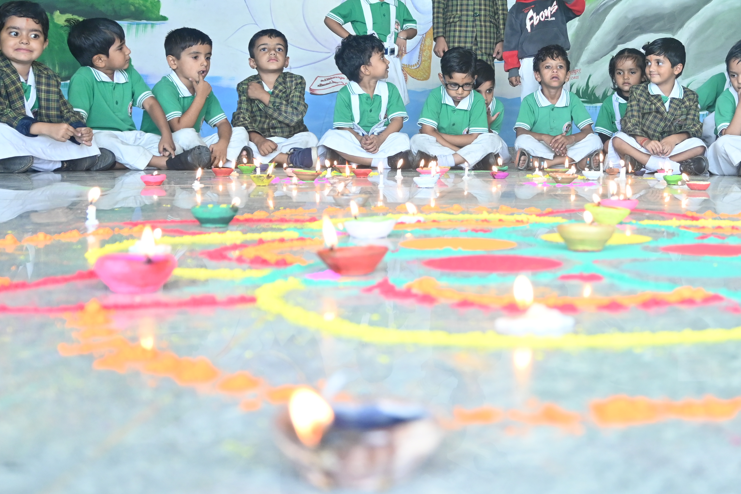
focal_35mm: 51
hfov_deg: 38.2
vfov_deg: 26.4
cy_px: 154
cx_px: 535
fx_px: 1046
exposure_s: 1/125
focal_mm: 21
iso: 800
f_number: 4
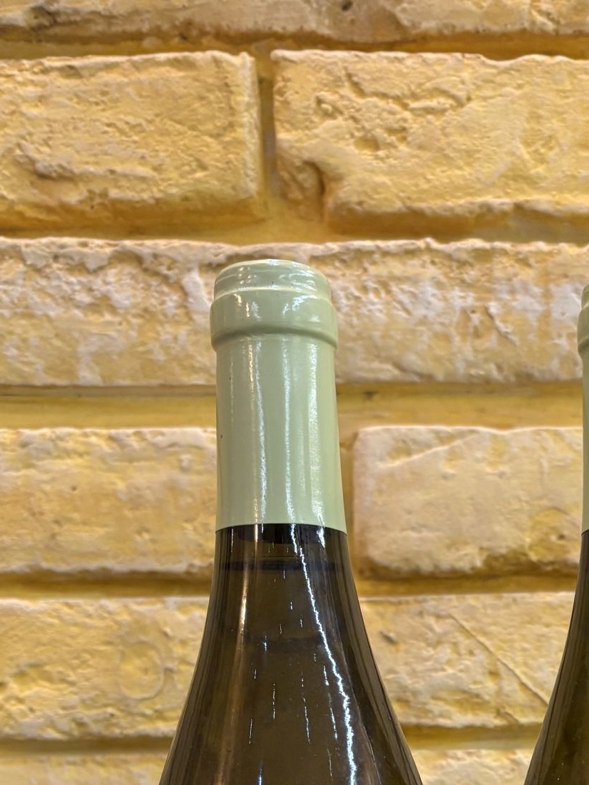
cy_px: 885
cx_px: 511
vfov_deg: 29.2
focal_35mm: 59
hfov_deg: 24.2
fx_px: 1339
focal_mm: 5.96
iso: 320
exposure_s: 1/50
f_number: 1.6
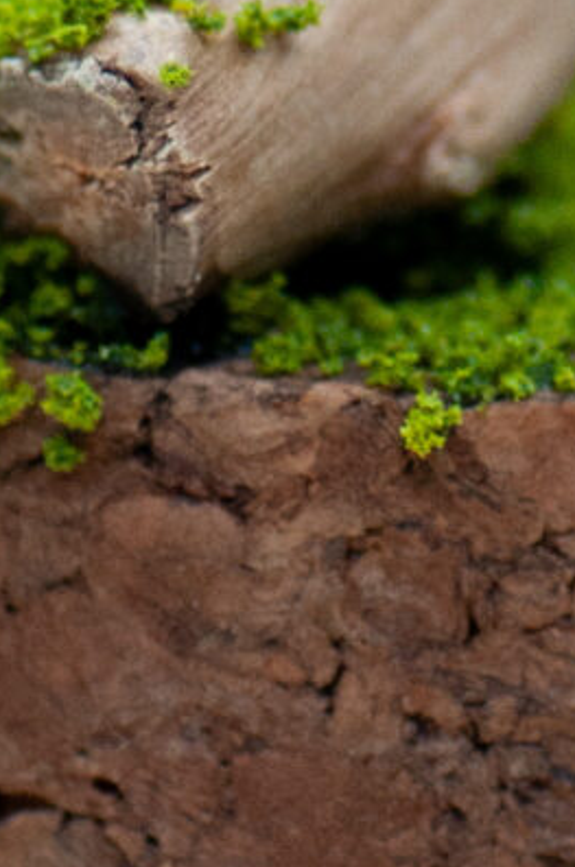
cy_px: -1136
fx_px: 20958
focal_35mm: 871
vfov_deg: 2.4
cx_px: 540
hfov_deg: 1.6
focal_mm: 90
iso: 640
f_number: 5
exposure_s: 1/320
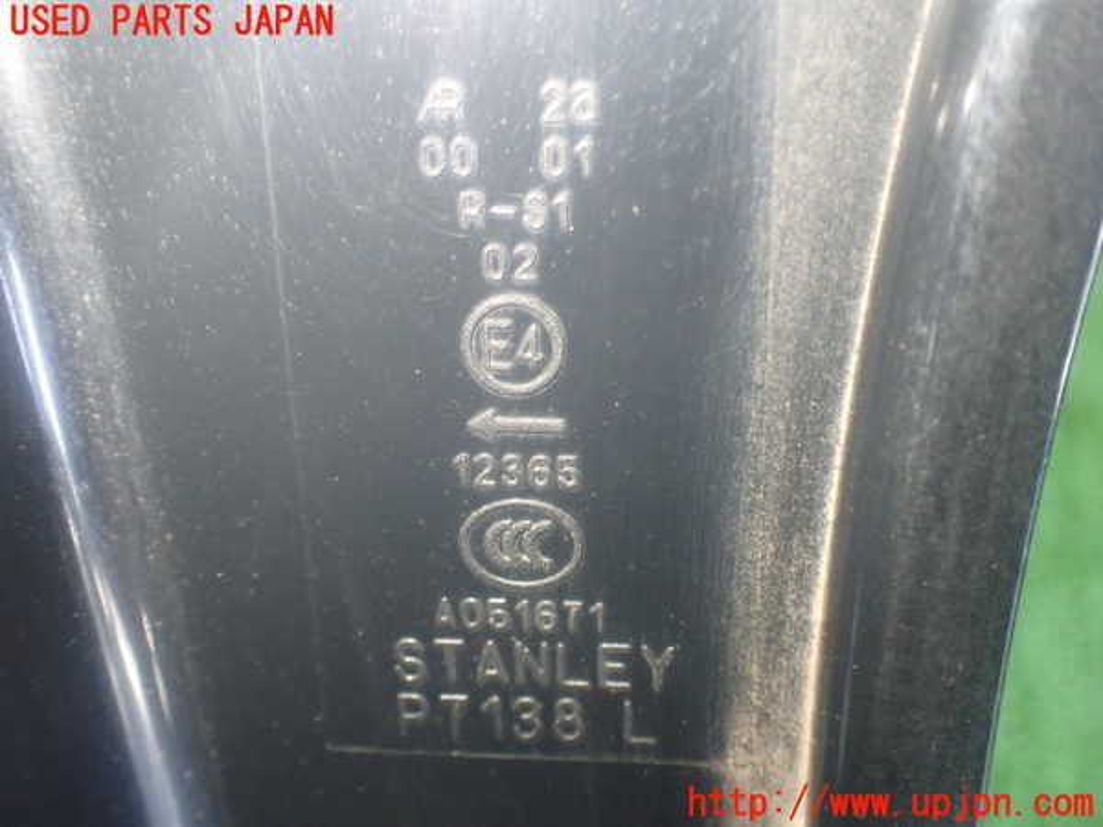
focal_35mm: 36
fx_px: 1147
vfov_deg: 39.7
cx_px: 552
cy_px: 414
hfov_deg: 51.4
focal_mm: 6.37
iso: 800
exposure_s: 1/30
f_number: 2.5
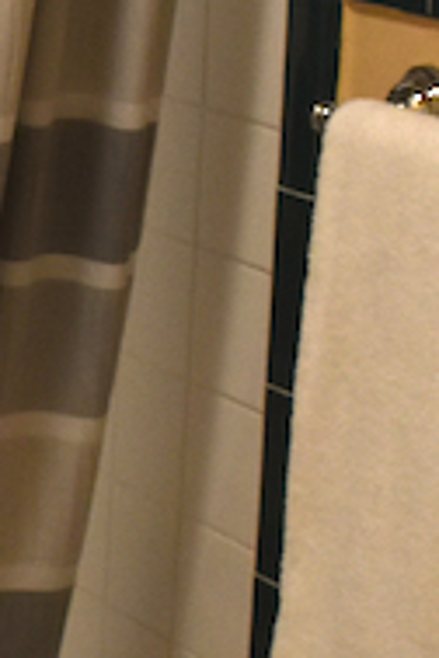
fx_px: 3128
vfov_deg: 12.0
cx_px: -754
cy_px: 414
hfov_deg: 7.3
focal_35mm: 171
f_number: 3.5
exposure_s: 1/160
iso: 800
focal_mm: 18
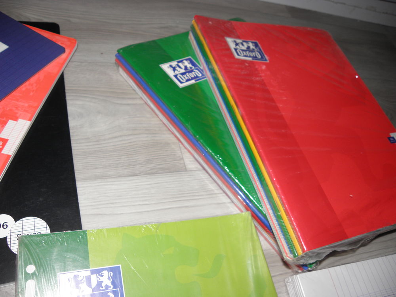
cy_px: 148
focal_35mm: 26
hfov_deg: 67.3
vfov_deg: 53.1
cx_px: 198
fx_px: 297
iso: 100
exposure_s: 1/30
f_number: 2.8
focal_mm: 4.6
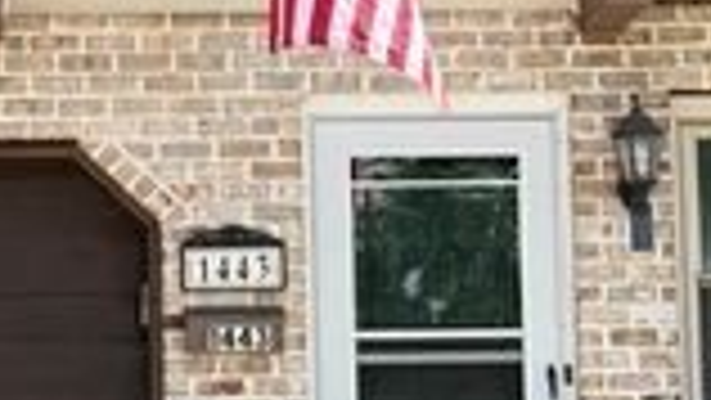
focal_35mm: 165
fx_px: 3112
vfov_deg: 7.4
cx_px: 216
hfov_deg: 13.0
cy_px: 160
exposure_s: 1/1429
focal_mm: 6.76
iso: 80
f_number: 1.78
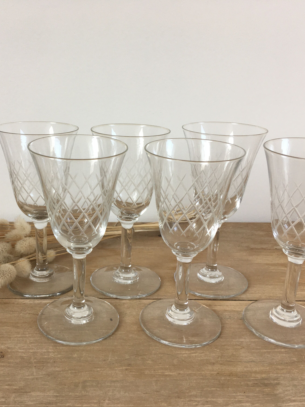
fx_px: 458
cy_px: 204
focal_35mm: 39
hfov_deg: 36.6
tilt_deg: -16.5
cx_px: 110
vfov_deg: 47.9
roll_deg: -1.0
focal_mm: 4.15
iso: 32
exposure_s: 1/50
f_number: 2.2
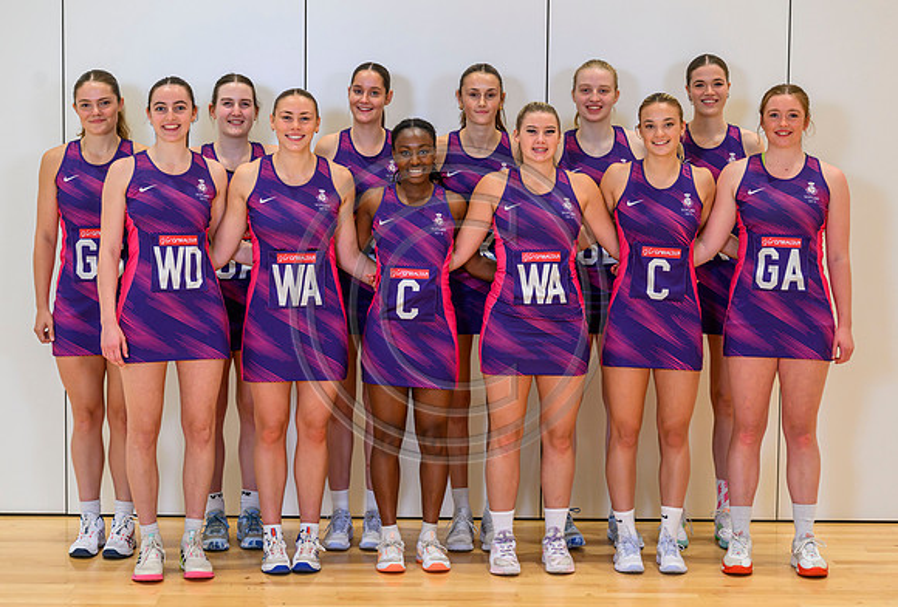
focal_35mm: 67
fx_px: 1670
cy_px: 282
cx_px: 441
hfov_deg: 30.1
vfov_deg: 20.6
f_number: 4.5
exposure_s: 1/160
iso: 1600
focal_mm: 57
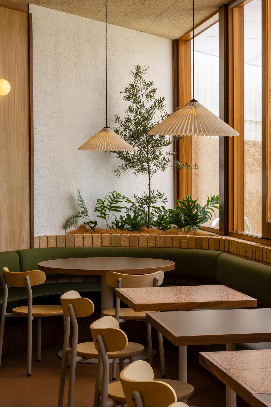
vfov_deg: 26.3
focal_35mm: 77
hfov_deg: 17.7
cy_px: 189
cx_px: 125
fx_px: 870
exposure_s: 1/20
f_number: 14
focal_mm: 58
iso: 320
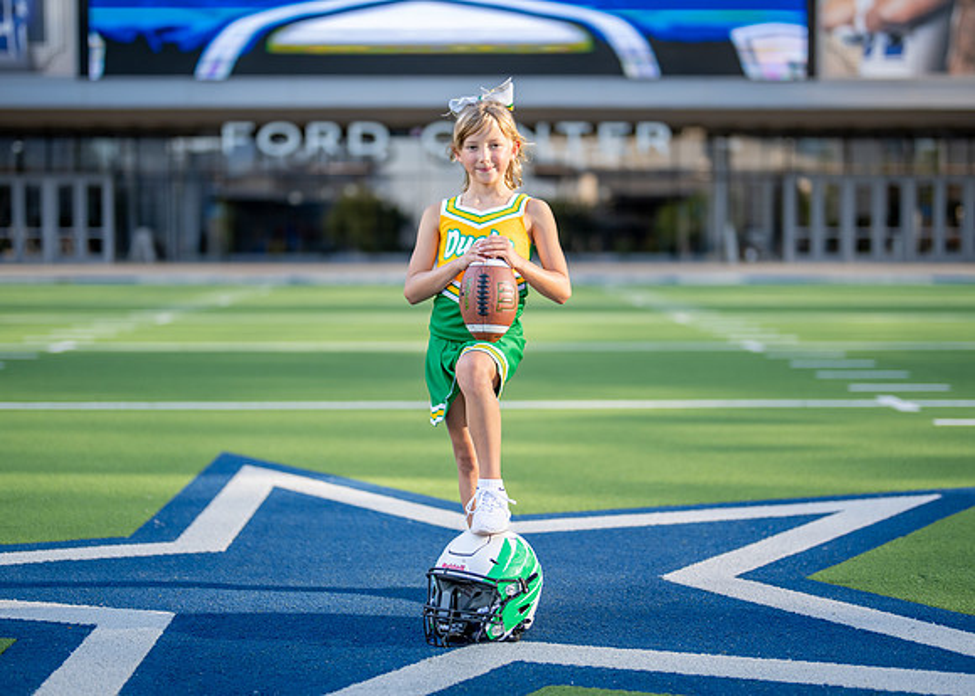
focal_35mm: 60
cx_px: 489
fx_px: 1669
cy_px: 343
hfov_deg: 32.6
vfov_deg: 23.5
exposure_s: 1/2500
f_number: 1.2
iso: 100
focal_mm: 50
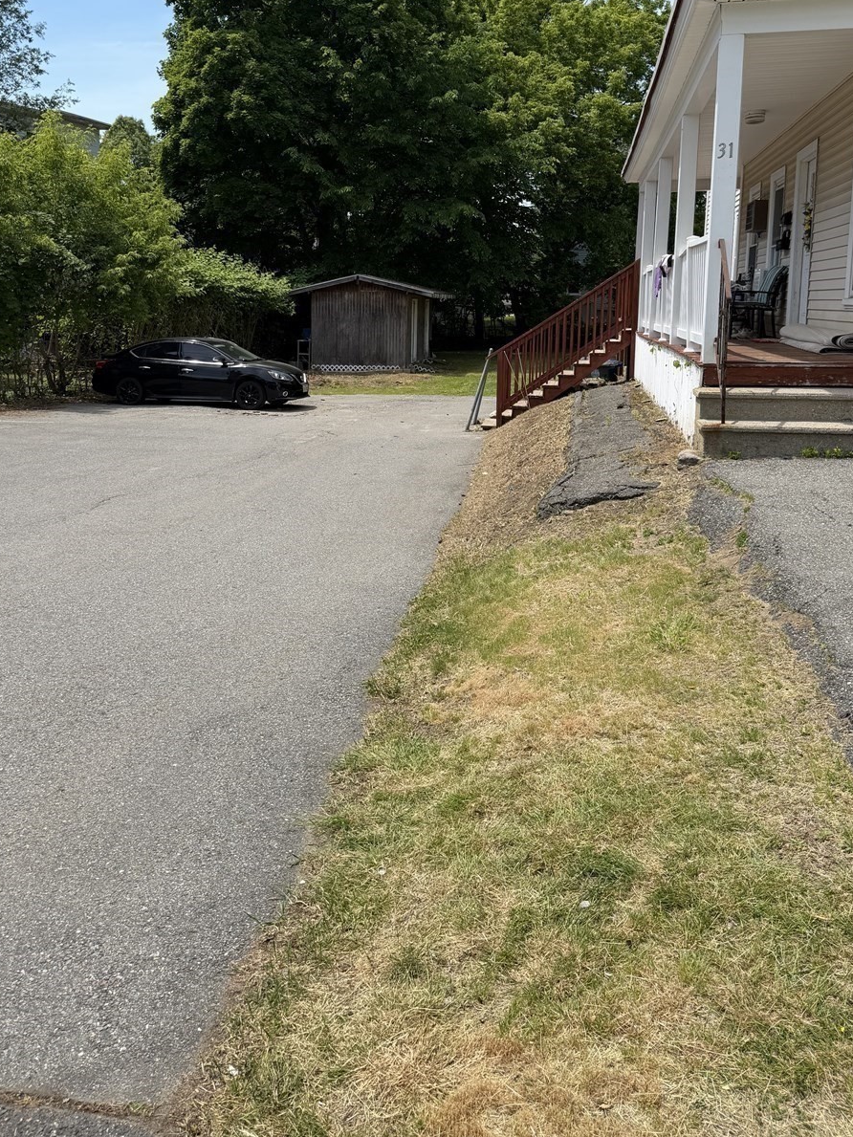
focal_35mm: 31
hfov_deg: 45.4
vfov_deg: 57.4
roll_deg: -0.8
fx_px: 1018
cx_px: 429
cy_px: 405
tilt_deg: -3.6
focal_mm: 6.76
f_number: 1.78
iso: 80
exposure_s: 1/3425
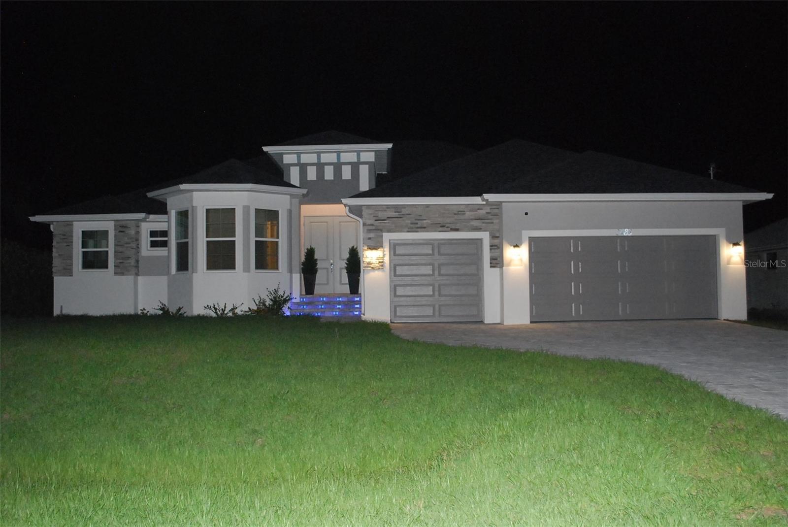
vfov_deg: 40.0
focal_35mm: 33
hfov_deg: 57.2
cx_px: 394
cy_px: 264
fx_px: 723
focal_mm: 22
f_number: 4
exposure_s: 1/60
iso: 1600
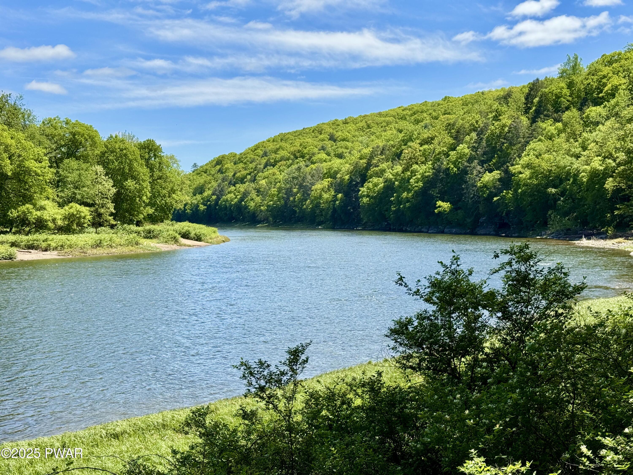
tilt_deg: -1.5
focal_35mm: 48
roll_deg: +1.1
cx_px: 316
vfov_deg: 30.3
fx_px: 878
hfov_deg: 39.7
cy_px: 238
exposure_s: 1/3817
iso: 64
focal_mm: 6.76
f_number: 1.78
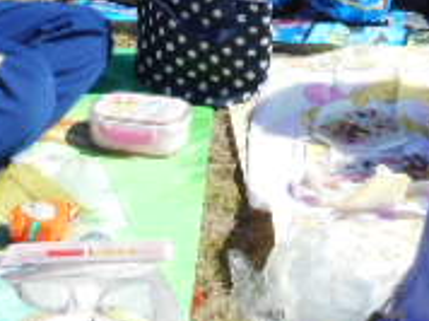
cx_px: 214
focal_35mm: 90
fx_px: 1114
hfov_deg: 21.8
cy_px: -241
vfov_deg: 14.5
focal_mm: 4.5
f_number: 3.7
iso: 80
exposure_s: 1/500
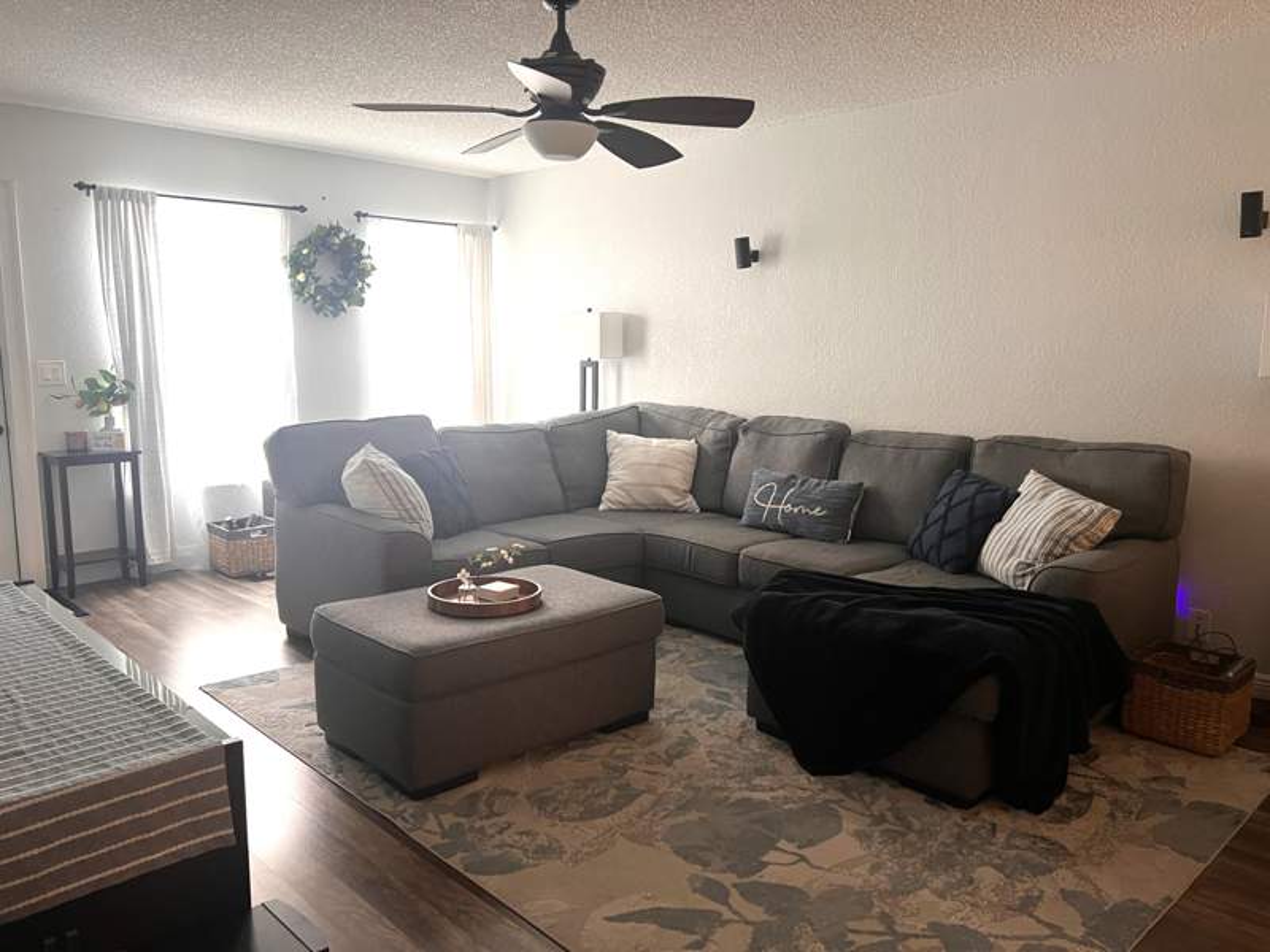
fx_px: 954
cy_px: 476
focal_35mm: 26
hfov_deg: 67.3
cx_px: 635
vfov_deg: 53.1
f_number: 1.5
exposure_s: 1/60
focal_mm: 5.7
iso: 200
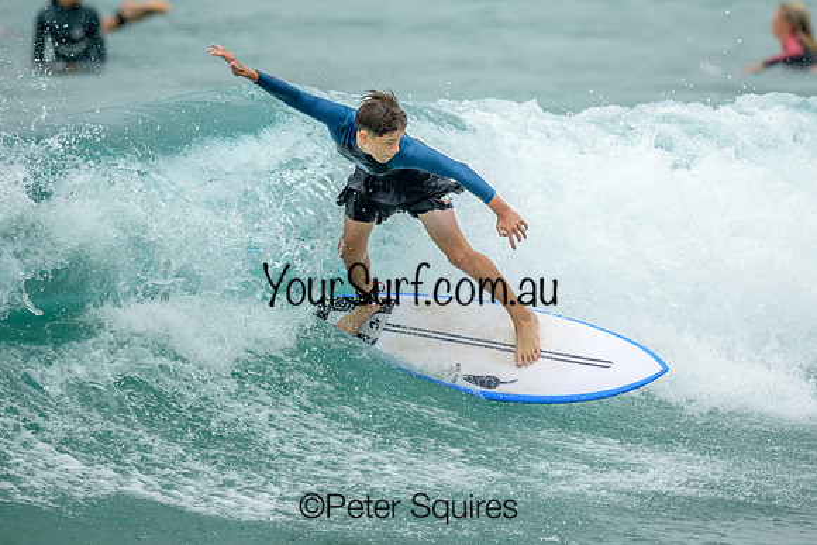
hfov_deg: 1.8
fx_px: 26192
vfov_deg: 1.2
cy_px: 152
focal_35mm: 1154
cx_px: 390
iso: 280
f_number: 6.3
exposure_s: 1/2000
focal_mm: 800
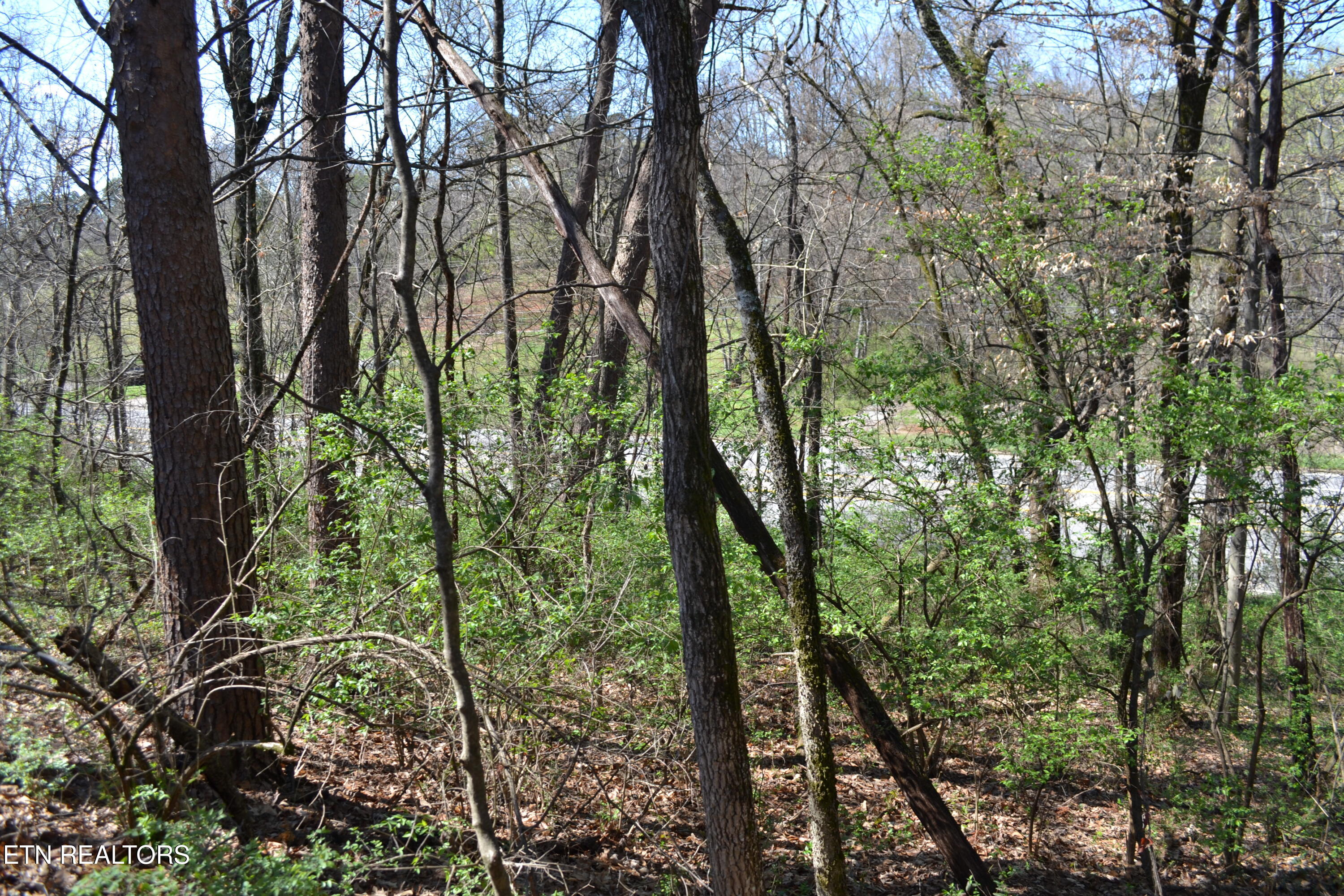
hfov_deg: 67.4
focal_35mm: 27
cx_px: 672
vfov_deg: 47.9
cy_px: 448
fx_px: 1008
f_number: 5.6
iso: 100
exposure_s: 1/125
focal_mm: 18
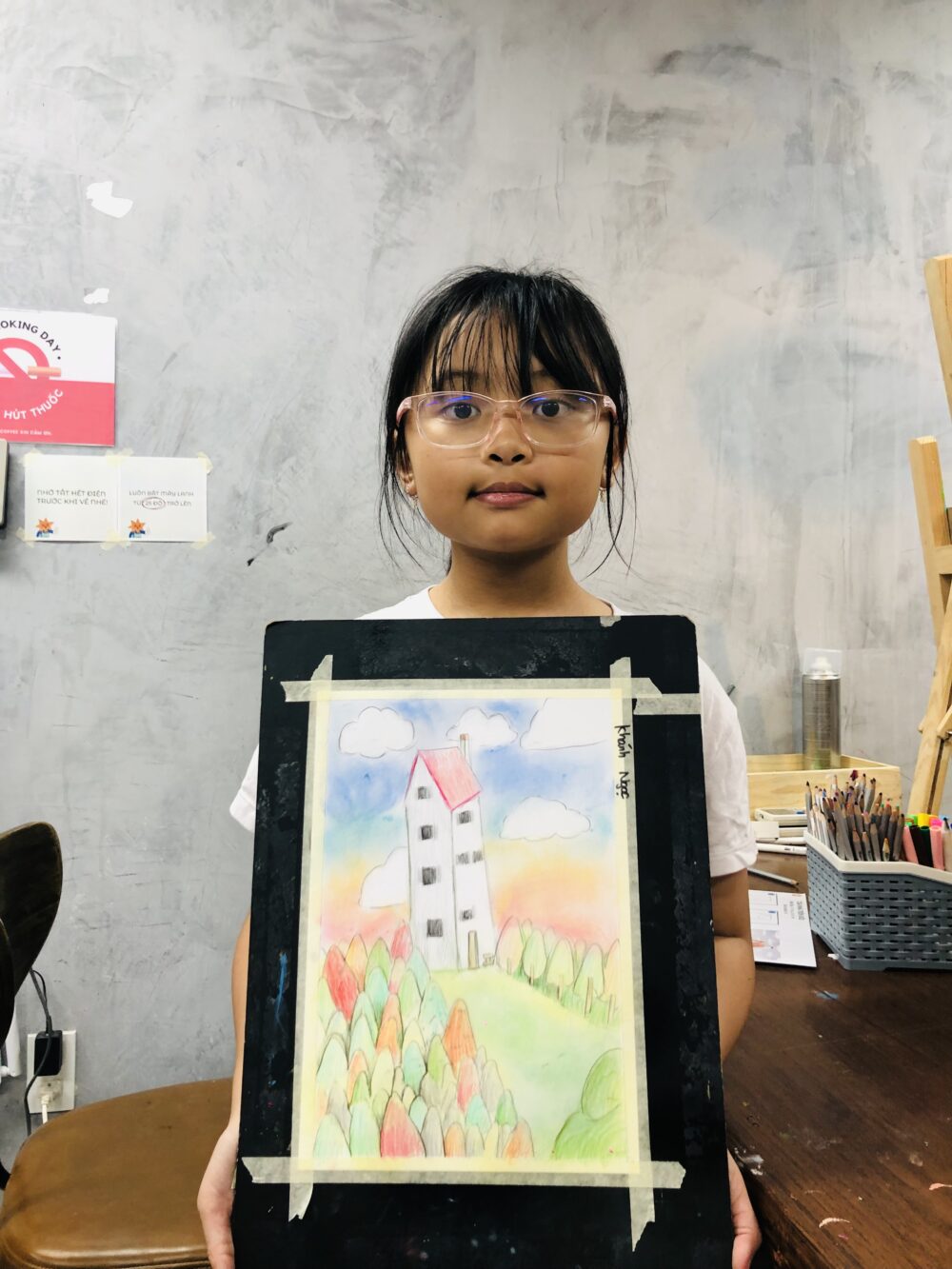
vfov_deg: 63.4
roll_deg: -0.8
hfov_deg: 49.8
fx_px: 1027
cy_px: 634
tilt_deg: +1.5
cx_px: 476
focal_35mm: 28
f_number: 1.8
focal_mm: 4
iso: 32
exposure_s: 1/33
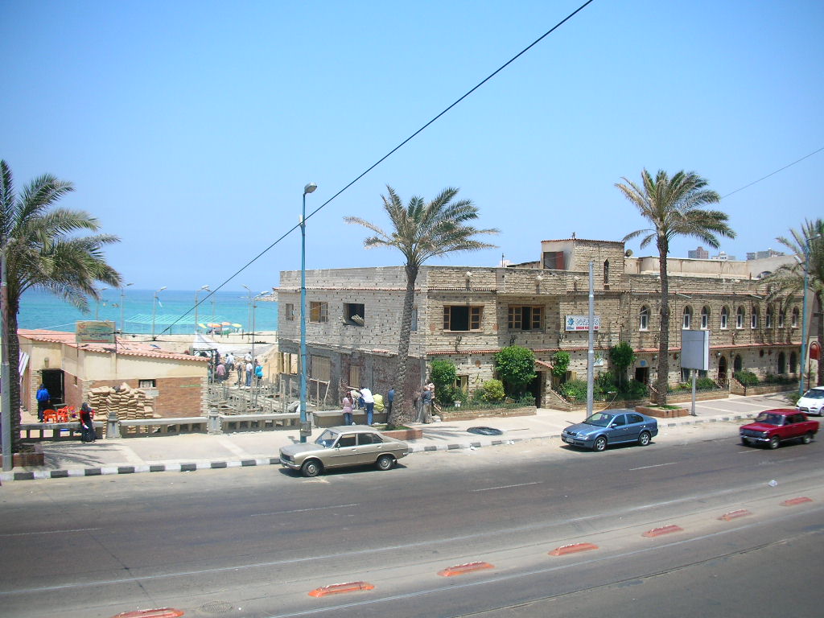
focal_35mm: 35
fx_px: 833
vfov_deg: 40.7
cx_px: 412
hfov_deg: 52.6
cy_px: 309
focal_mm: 5.8
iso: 50
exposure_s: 1/80
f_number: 8.5
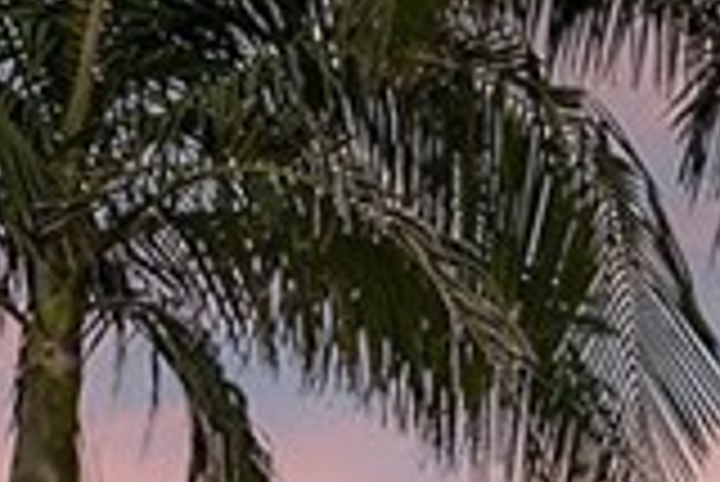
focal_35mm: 224
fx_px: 4484
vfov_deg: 6.0
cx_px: 1413
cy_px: 919
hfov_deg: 8.7
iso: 320
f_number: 5.6
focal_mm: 35
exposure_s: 1/30
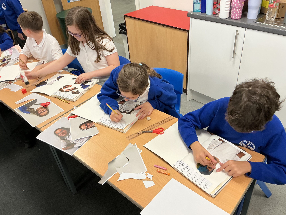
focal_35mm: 29
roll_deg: +5.6
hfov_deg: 61.7
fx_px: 240
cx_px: 143
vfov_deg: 48.2
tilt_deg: -36.1
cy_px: 108
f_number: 1.8
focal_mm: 3
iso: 64
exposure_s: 1/60
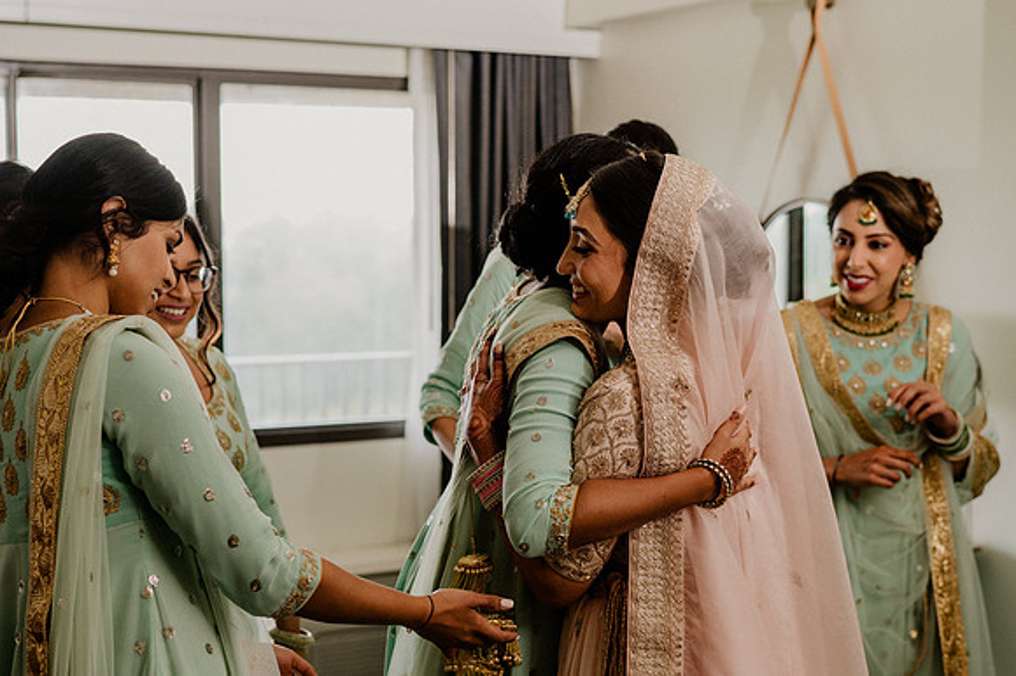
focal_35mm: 58
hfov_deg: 34.3
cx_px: 508
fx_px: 1645
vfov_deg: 23.2
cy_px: 338
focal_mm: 58
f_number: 3.5
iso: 1600
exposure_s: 1/125
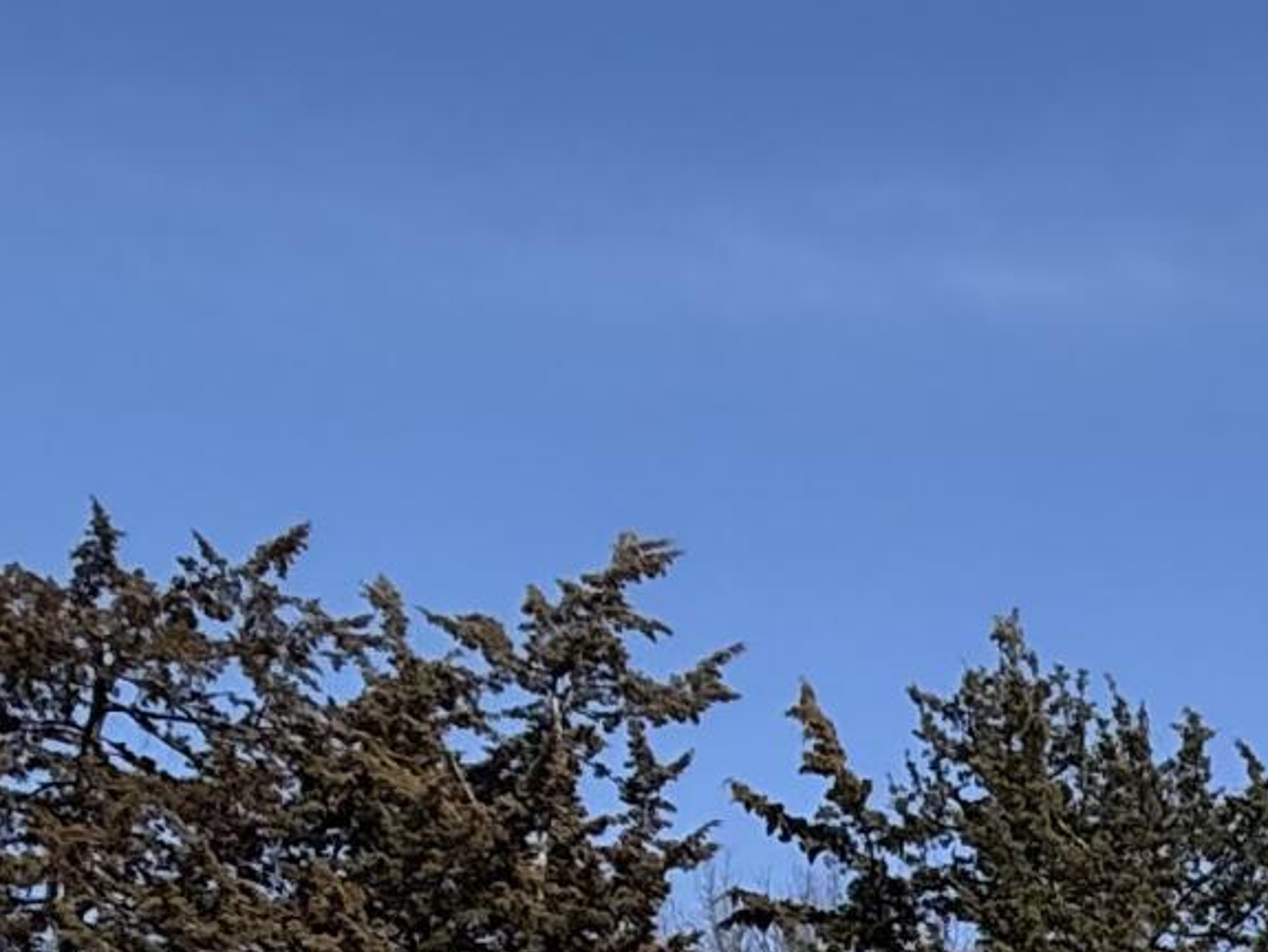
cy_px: 1737
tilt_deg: +1.3
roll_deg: -1.1
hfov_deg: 21.9
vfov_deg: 16.6
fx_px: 2676
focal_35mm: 73
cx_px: 1923
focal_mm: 2.22
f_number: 2.2
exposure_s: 1/2976
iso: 50
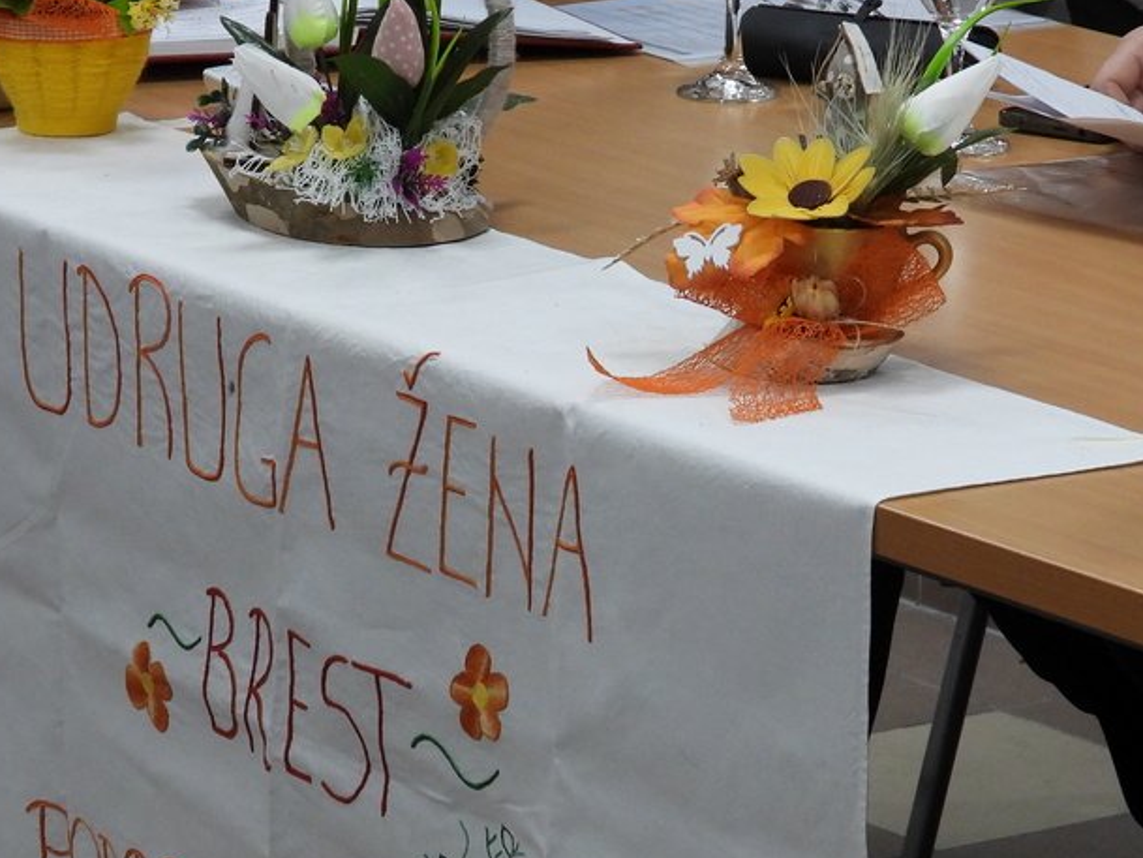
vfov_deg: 7.8
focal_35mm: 191
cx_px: 531
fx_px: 6308
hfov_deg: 10.4
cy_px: 644
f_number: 3.5
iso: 280
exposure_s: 1/60
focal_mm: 17.5
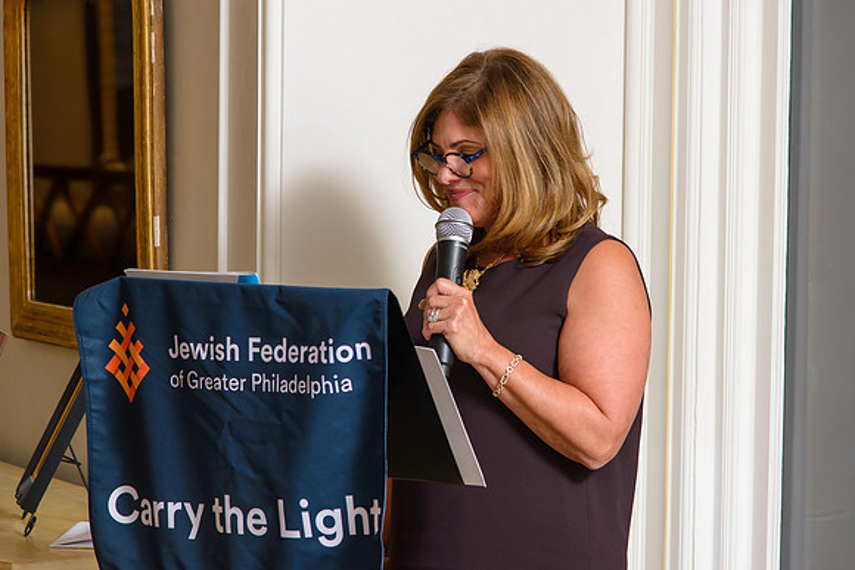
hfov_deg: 15.2
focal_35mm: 135
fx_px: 3195
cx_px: 479
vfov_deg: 10.2
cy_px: 271
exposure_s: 1/125
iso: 1000
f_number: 5.6
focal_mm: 120
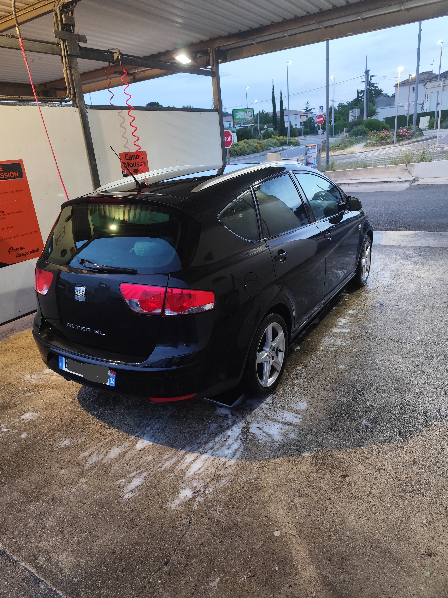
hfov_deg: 58.9
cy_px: 299
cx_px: 224
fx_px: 397
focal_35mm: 23
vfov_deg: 73.9
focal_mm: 6.19
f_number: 1.65
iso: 400
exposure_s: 1/33.3
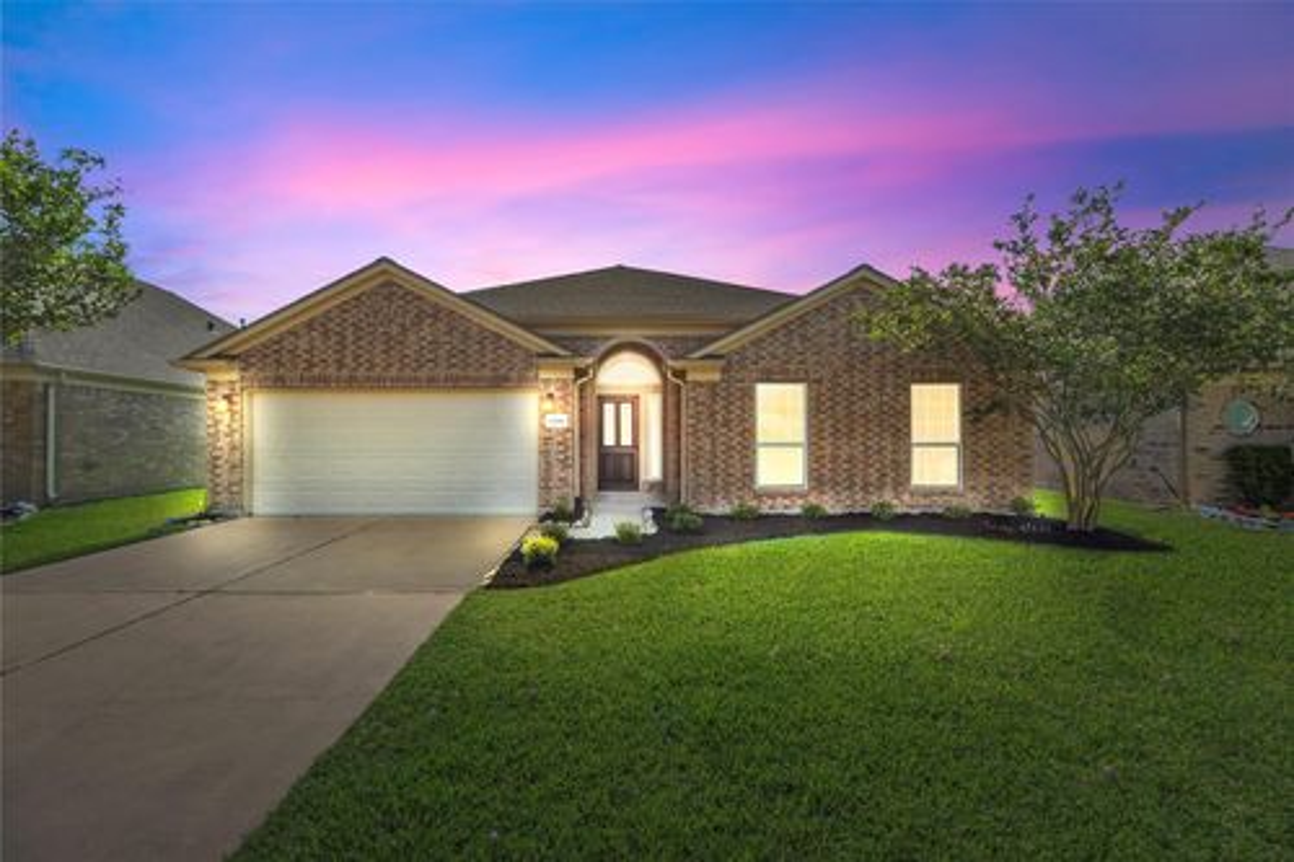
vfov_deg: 81.2
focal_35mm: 14
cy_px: 431
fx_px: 503
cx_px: 647
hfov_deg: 104.3
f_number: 8
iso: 100
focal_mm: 14
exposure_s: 1/250
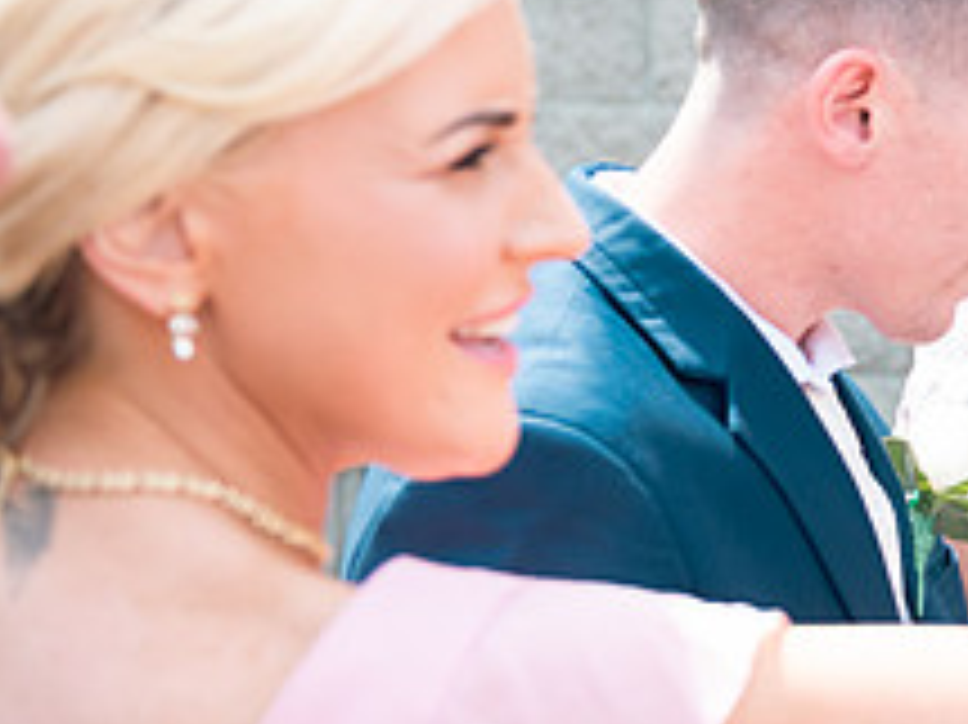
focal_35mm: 114
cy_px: 191
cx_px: 1301
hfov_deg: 16.2
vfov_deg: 12.9
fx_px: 3186
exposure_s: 1/250
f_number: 3.5
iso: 80
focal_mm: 44
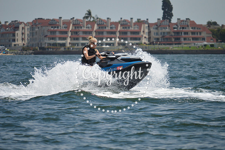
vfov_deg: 4.6
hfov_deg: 6.9
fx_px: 1874
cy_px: 75
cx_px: 112
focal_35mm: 300
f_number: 5.6
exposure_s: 1/2000
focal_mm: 200
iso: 280
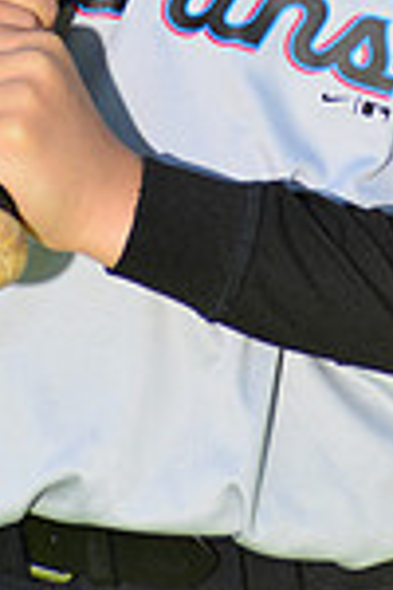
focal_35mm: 659
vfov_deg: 3.1
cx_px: 222
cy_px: -279
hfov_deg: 2.1
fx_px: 10790
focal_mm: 170
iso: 100
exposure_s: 1/250
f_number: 5
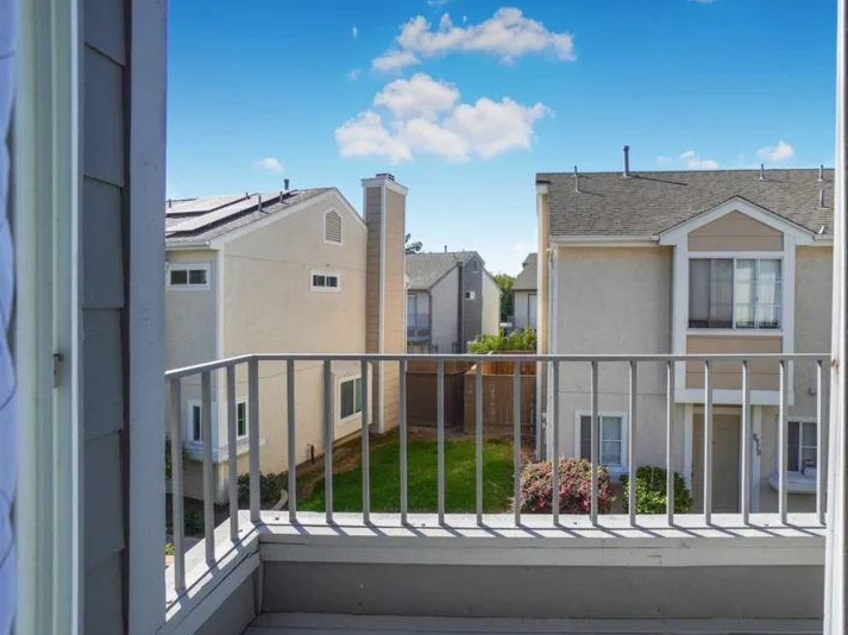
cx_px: 475
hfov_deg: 90.6
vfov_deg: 74.7
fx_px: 416
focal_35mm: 17
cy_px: 319
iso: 200
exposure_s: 1/640
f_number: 7.1
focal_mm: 10
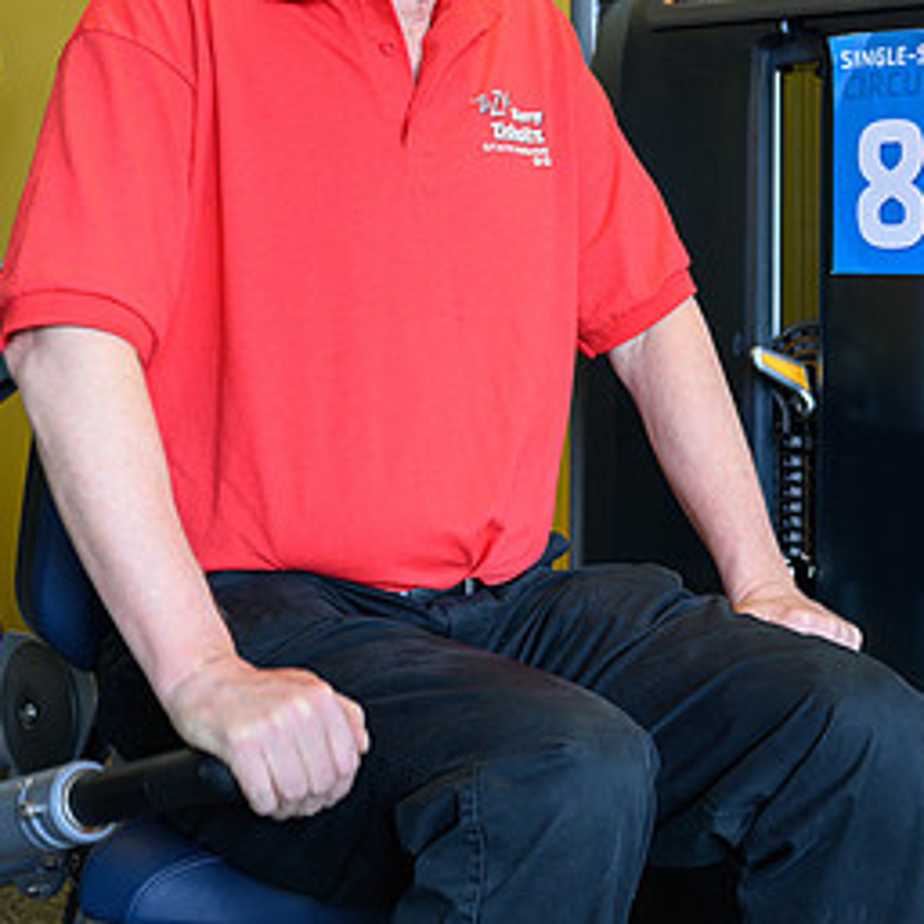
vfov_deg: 20.5
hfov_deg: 20.6
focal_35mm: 84
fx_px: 2537
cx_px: 608
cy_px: 276
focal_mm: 33.5
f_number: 3.5
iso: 200
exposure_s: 1/30
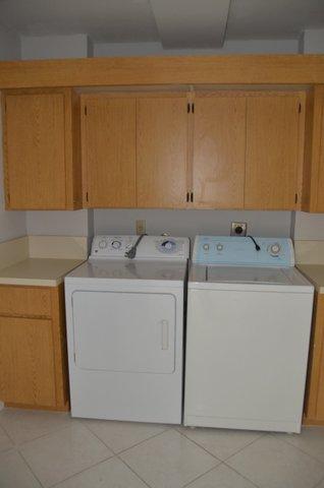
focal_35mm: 27
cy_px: 244
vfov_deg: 67.5
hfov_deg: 47.7
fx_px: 366
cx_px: 162
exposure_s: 1/60
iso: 800
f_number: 3.5
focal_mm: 18
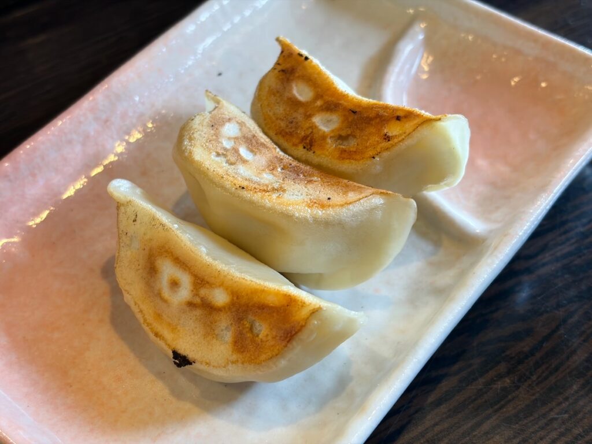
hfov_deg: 36.8
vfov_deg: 28.0
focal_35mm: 52
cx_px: 296
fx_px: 889
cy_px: 222
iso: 80
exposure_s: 1/60
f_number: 1.6
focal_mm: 5.96
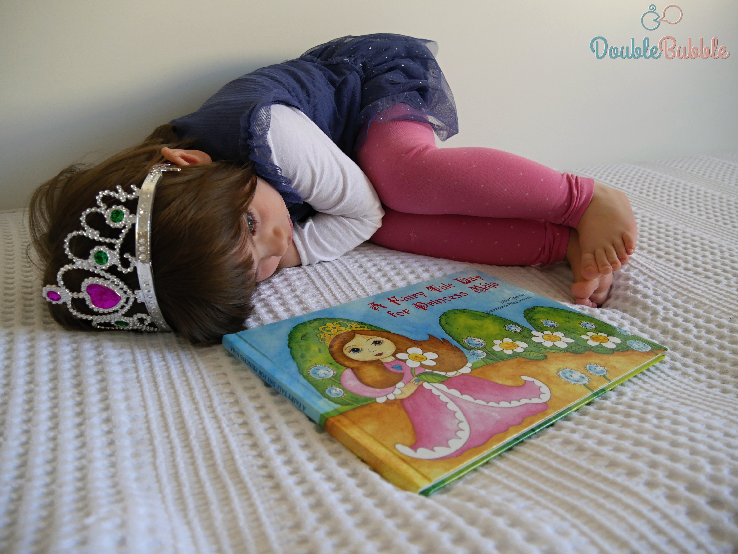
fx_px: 597
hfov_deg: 63.4
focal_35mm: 28
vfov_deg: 49.8
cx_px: 369
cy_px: 277
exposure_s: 1/60
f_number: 3.5
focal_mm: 14
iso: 320
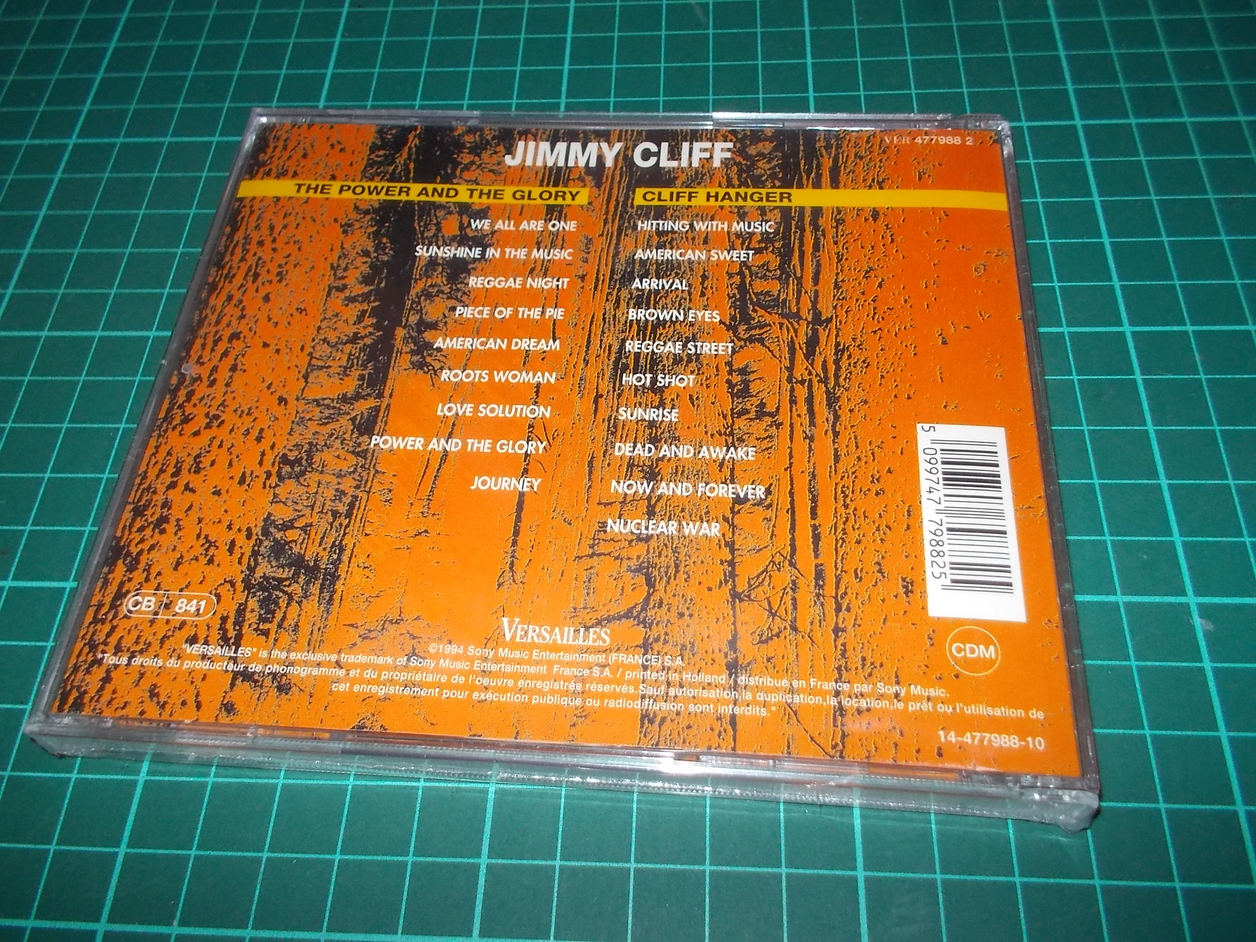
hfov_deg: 61.7
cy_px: 471
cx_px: 628
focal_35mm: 29
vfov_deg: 48.2
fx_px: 1052
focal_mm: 4.1
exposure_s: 1/30
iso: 200
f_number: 3.3
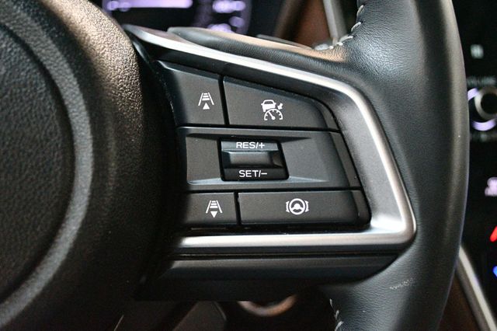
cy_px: 166
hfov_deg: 38.9
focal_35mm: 51
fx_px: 704
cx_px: 248
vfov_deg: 26.5
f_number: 5
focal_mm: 34
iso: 12800
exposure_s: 1/60
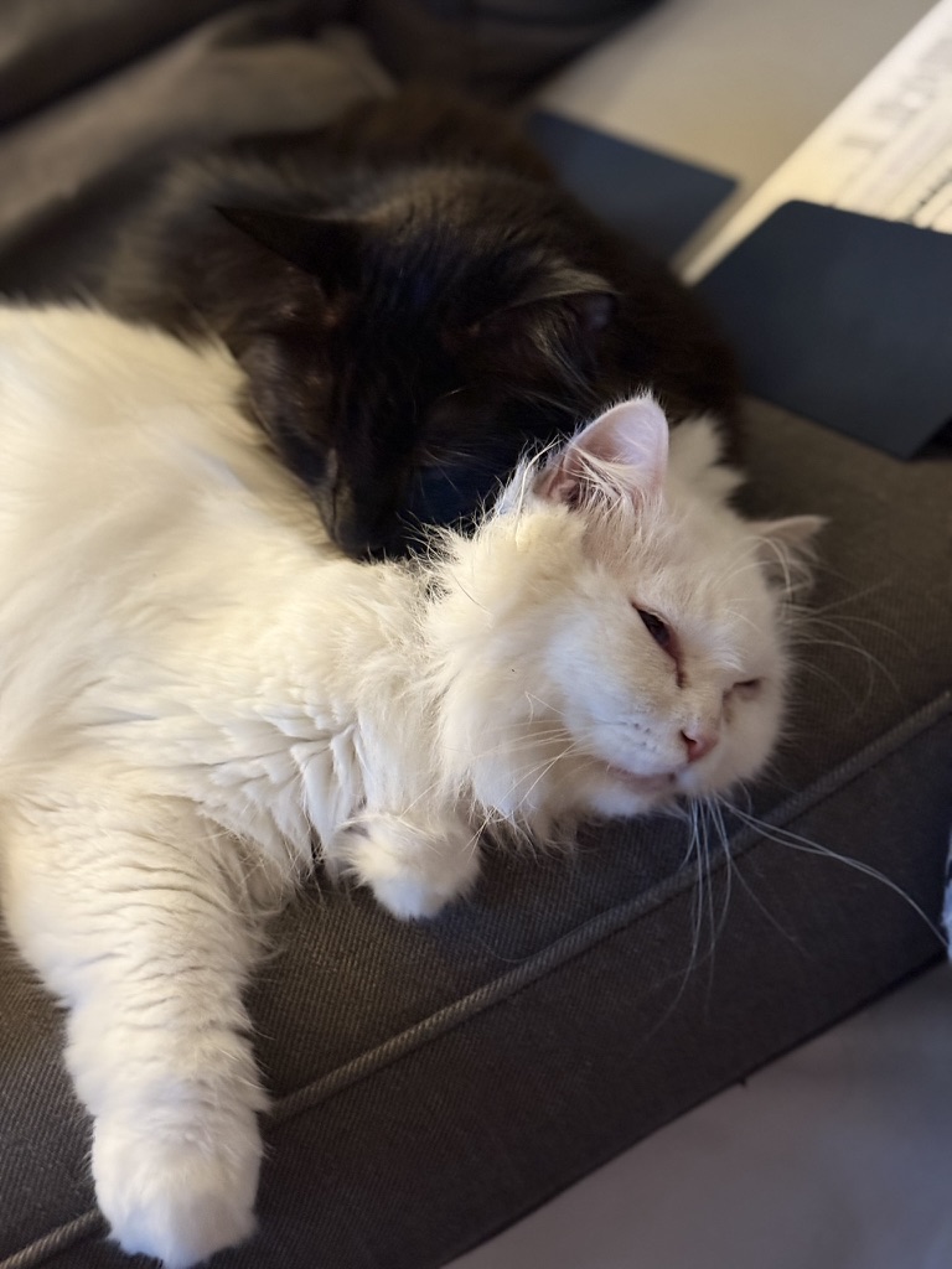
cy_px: 634
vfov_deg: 39.7
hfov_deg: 30.3
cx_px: 476
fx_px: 1760
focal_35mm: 48
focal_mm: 6.76
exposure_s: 1/24
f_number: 1.78
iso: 640
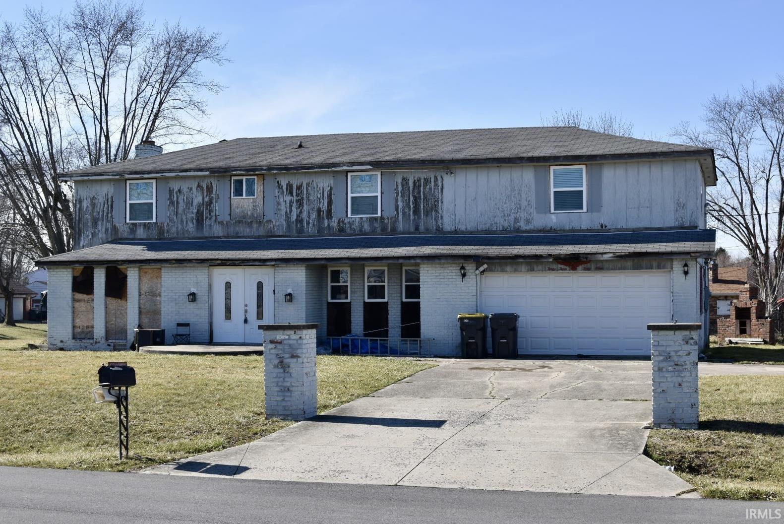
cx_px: 392
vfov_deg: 25.8
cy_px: 262
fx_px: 1144
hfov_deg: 37.8
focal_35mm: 52
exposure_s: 1/200
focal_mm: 35
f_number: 8
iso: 100
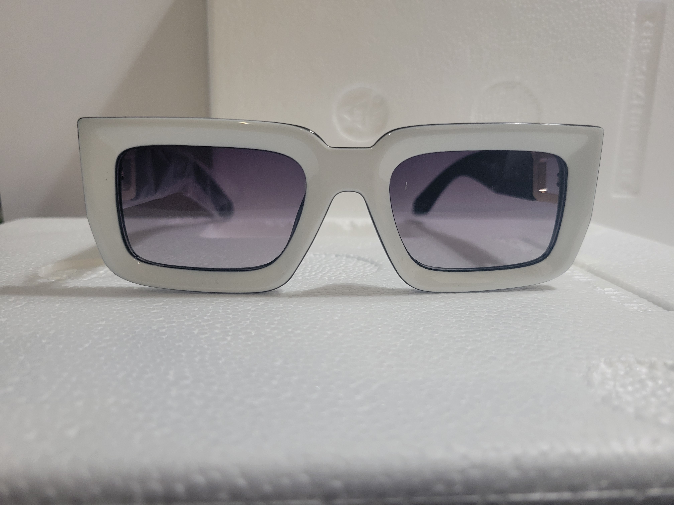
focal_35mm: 26
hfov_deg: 67.3
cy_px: 252
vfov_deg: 53.1
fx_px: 506
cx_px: 337
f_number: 1.8
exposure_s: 1/60
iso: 250
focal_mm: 5.4
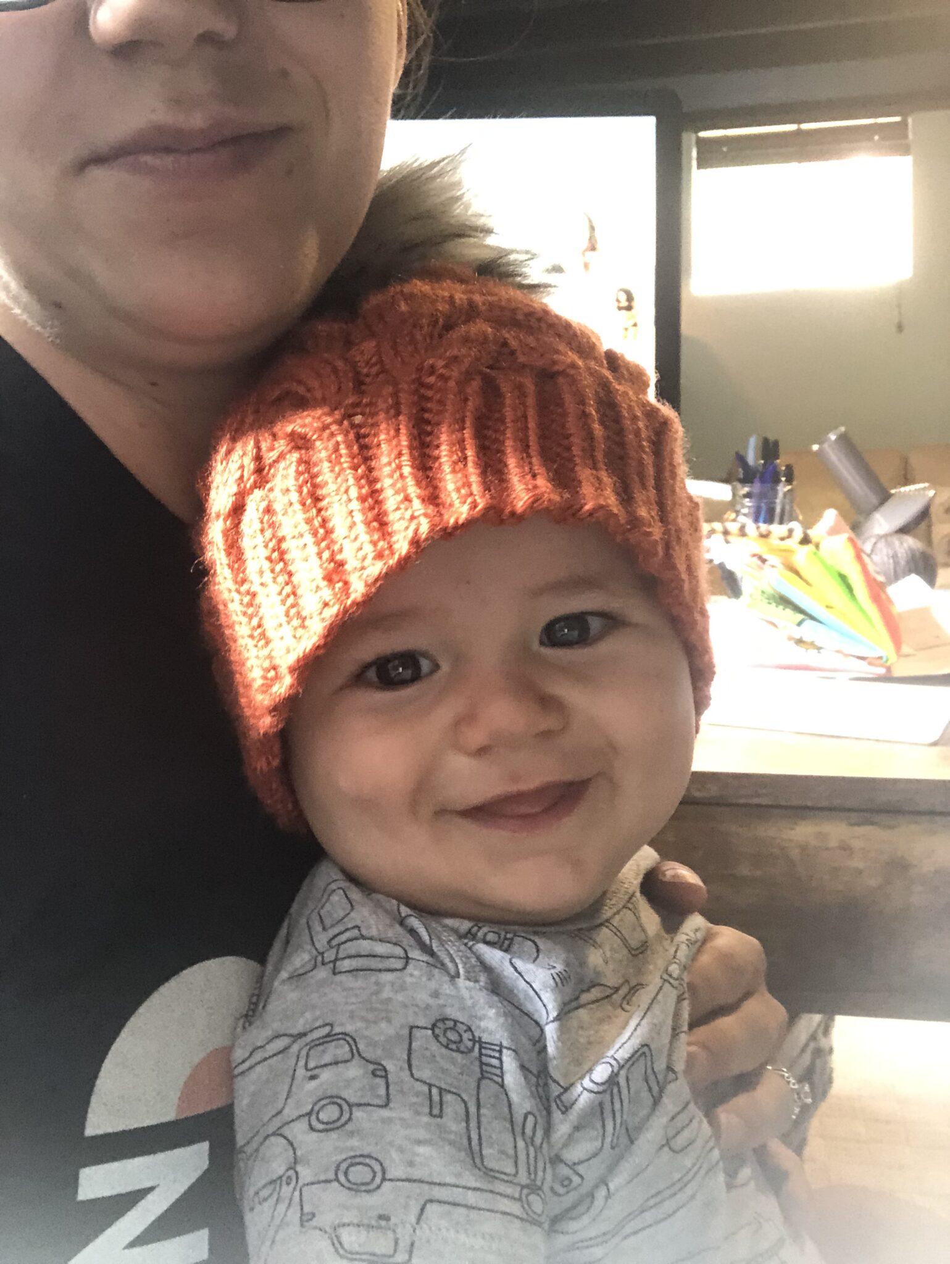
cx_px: 475
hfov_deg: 44.2
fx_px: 1169
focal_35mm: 32
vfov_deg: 56.8
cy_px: 632
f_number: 2.2
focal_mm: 2.87
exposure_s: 1/30
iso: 400
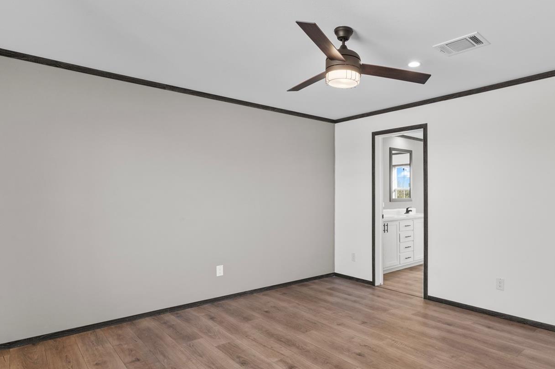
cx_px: 343
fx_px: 324
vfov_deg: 59.4
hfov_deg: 79.9
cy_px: 200
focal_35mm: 21
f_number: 8
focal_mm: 16
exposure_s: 1/4
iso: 400
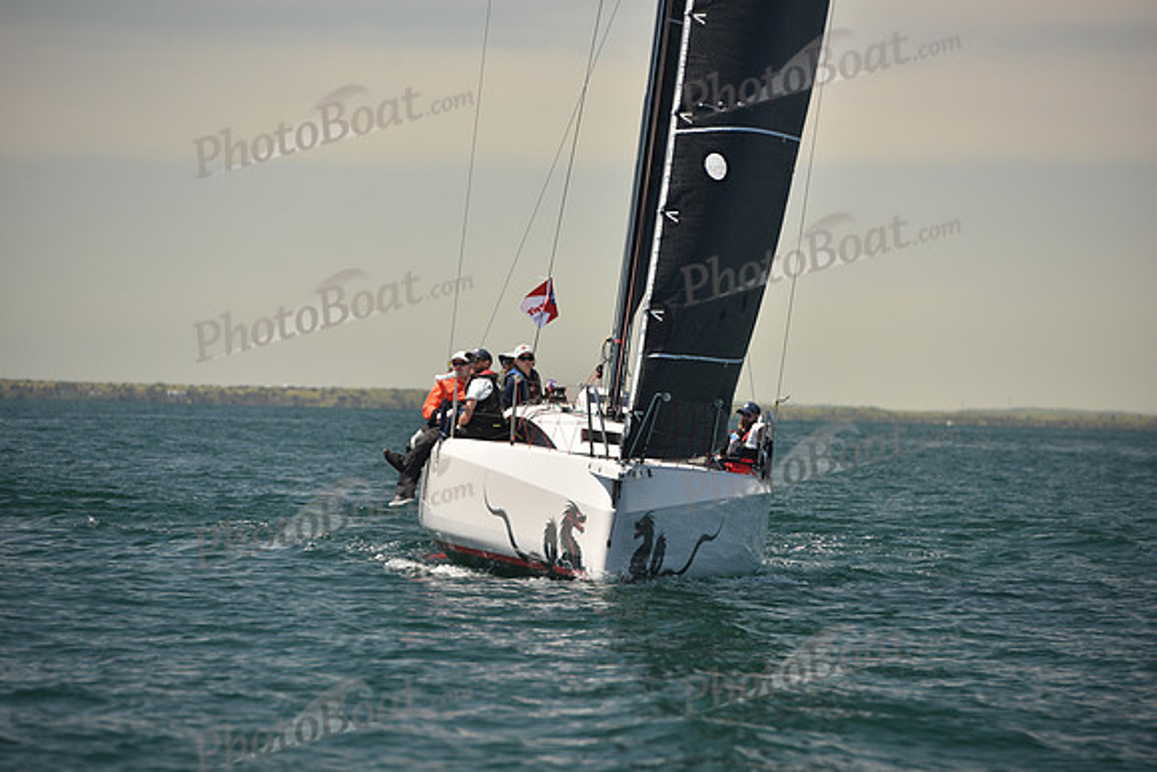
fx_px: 6429
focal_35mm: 200
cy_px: 386
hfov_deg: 10.3
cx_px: 578
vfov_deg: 6.9
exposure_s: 1/800
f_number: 5
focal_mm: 200
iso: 250
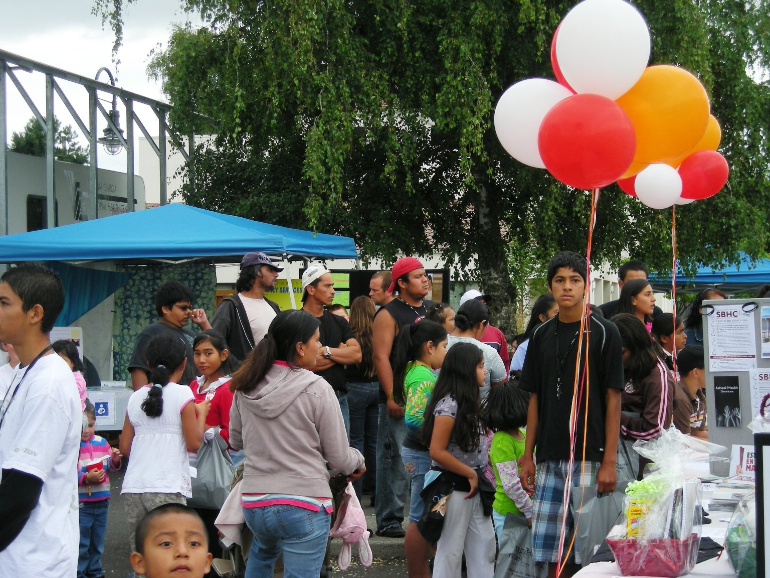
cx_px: 385
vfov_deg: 17.6
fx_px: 1869
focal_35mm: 84
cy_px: 289
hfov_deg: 23.3
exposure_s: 1/196
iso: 50
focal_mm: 13.7
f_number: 4.1
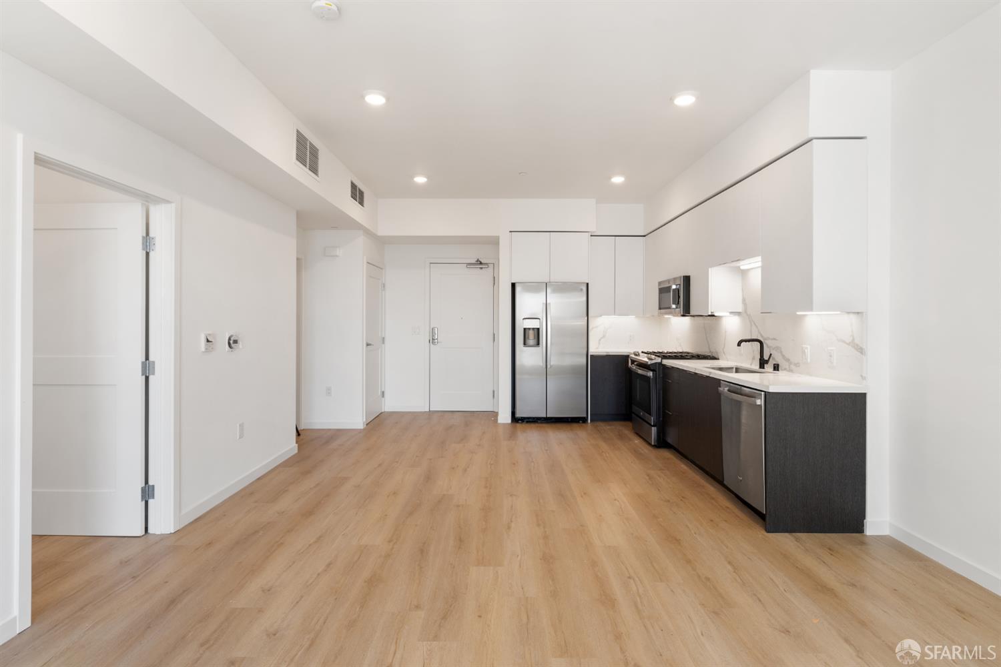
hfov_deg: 90.0
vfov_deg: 67.4
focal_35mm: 18
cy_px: 334
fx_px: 500
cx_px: 500
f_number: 8
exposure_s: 1/10
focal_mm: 18
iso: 640
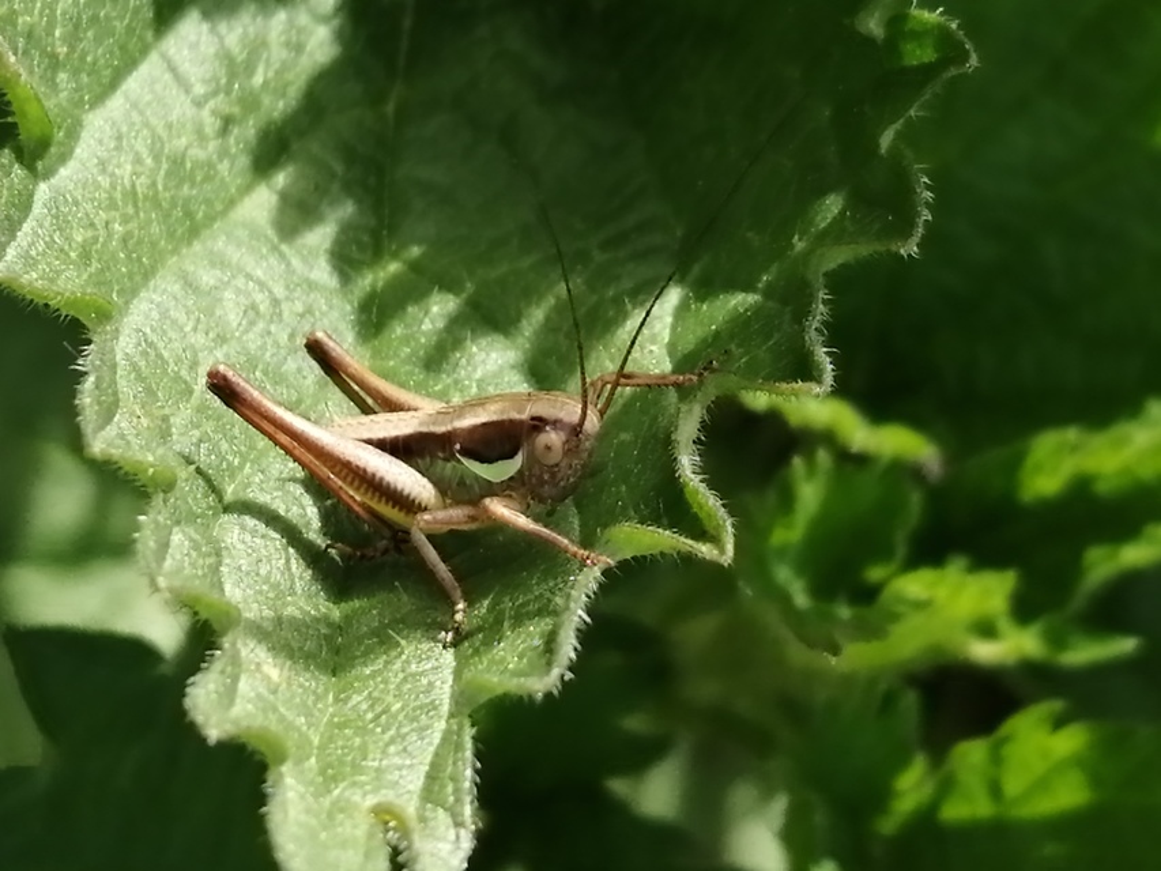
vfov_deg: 14.2
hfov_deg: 18.9
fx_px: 3489
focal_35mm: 104
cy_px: 436
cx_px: 580
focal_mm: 3.46
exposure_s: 1/488
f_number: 1.8
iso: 50
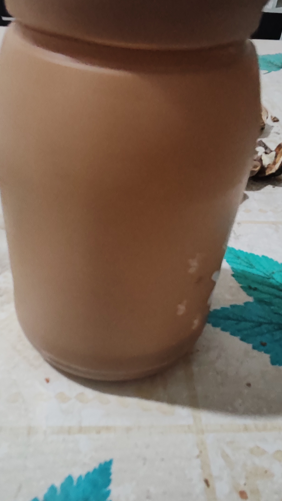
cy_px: 269
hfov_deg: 37.7
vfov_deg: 62.5
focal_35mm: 31
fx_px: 412
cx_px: 117
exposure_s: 1/33
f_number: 2.2
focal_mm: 1.96
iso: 500
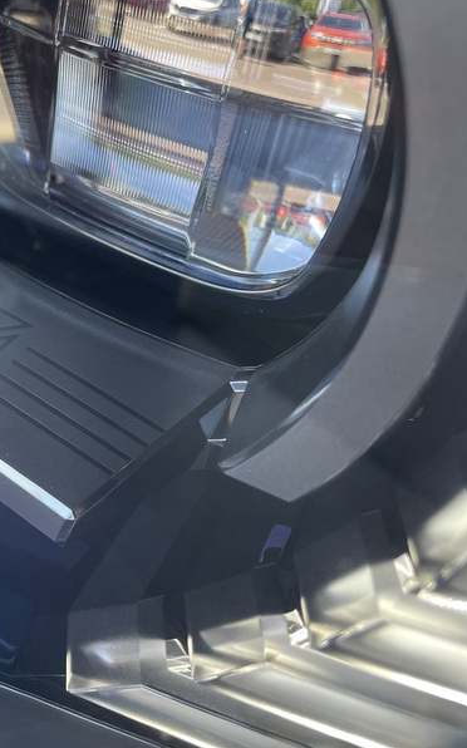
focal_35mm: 37
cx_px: 10
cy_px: 373
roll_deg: -2.3
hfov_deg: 32.0
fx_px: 754
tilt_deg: -39.3
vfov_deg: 52.8
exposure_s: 1/100
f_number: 1.6
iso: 100
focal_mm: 4.2
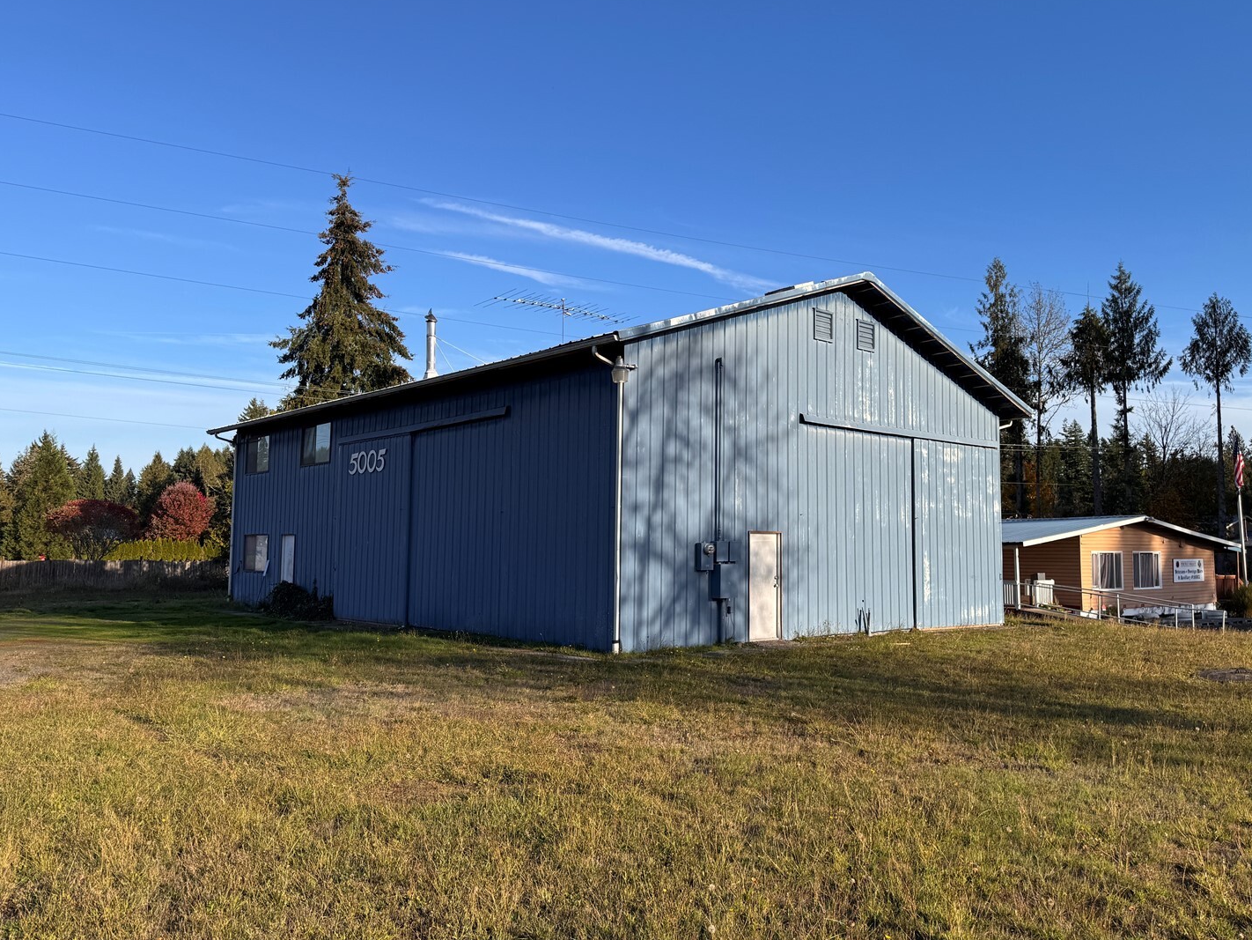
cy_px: 459
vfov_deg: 51.4
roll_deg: -0.1
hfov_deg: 65.3
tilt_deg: +4.2
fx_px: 977
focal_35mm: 27
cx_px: 659
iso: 80
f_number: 1.78
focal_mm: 6.76
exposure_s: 1/2959
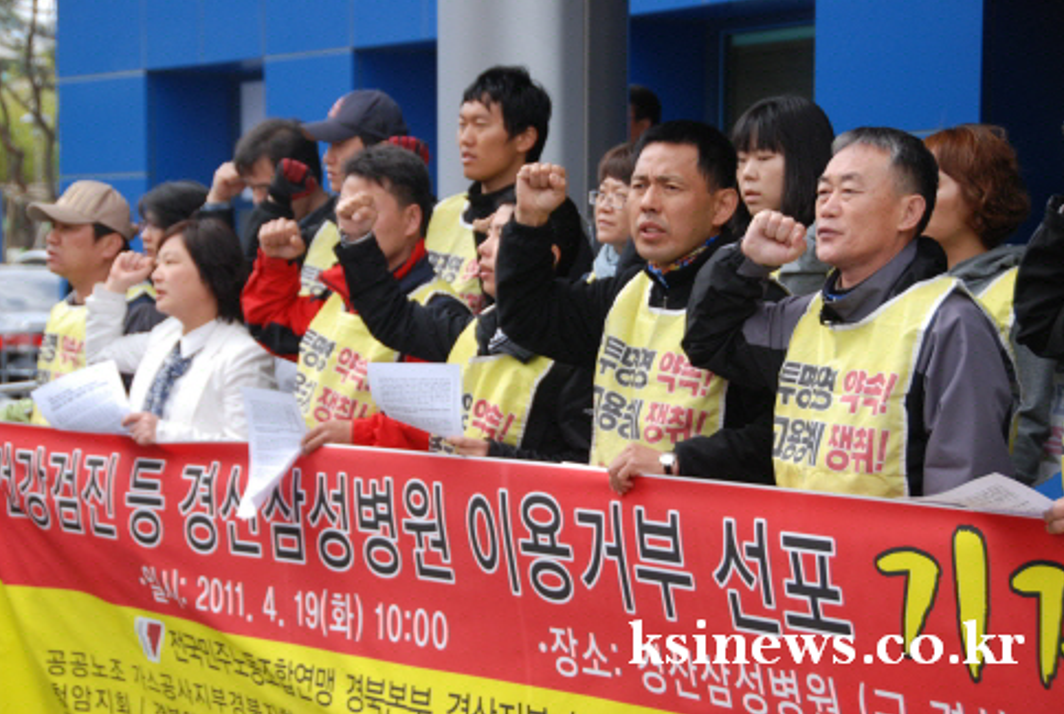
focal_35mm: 96
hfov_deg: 21.2
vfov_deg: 14.3
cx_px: 539
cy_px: 350
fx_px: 2843
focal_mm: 62
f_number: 5.6
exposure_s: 1/500
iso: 400
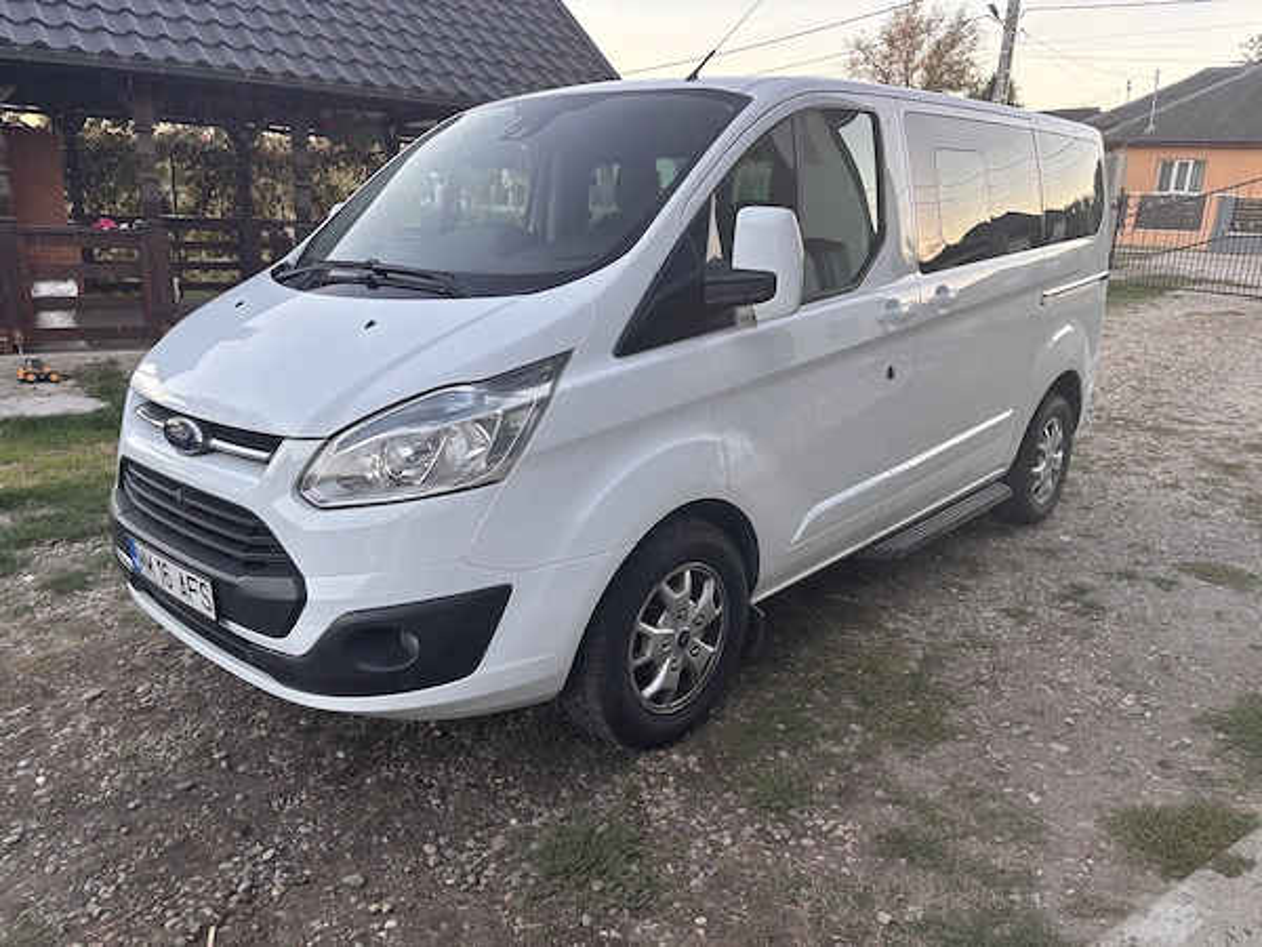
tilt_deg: -15.9
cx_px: 631
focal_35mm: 26
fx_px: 948
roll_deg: +0.3
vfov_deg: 53.1
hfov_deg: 67.3
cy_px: 474
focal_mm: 5.96
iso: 80
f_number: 1.6
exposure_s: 1/121
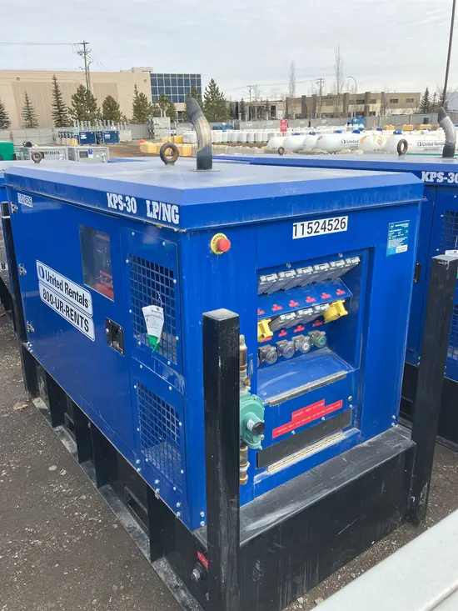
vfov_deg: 63.4
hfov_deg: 49.8
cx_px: 229
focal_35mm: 28
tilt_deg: -19.5
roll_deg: +1.1
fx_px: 494
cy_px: 306
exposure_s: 1/600
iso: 32
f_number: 1.8
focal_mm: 3.99
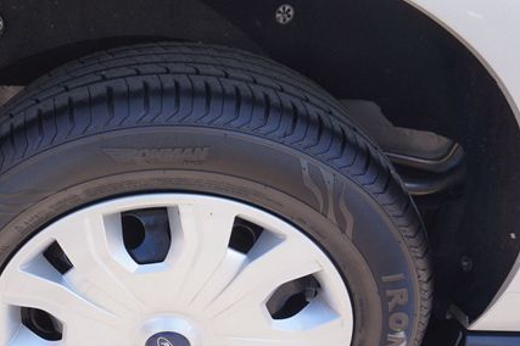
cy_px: 258
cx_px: 135
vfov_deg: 36.0
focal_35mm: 36
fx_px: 520
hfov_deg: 51.1
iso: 100
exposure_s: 1/80
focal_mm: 16
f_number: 5.6
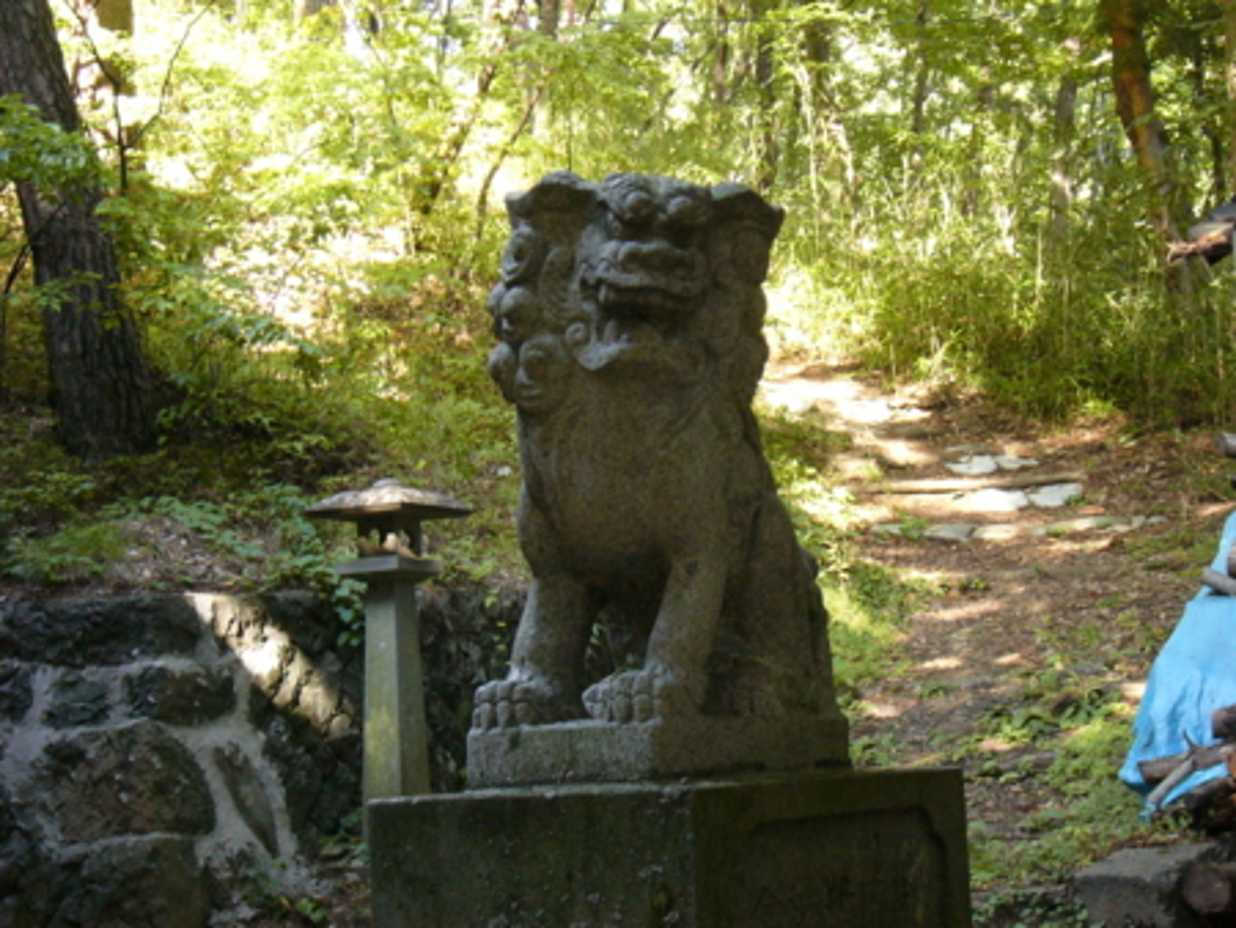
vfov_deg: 21.3
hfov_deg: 28.1
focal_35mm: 69
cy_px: 464
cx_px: 618
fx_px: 2465
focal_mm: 11.5
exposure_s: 1/25
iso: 200
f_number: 4
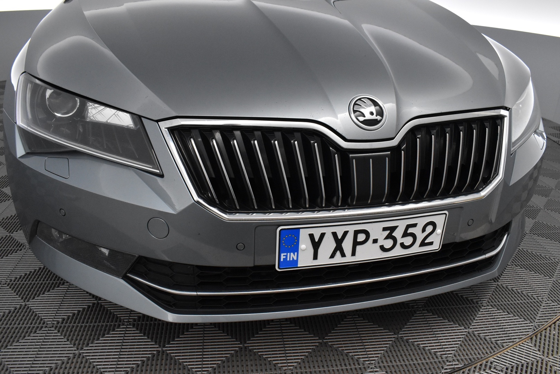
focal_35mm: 30
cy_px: 187
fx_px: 467
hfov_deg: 61.9
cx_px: 280
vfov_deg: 43.6
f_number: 6.3
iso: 3200
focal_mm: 20
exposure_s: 1/160
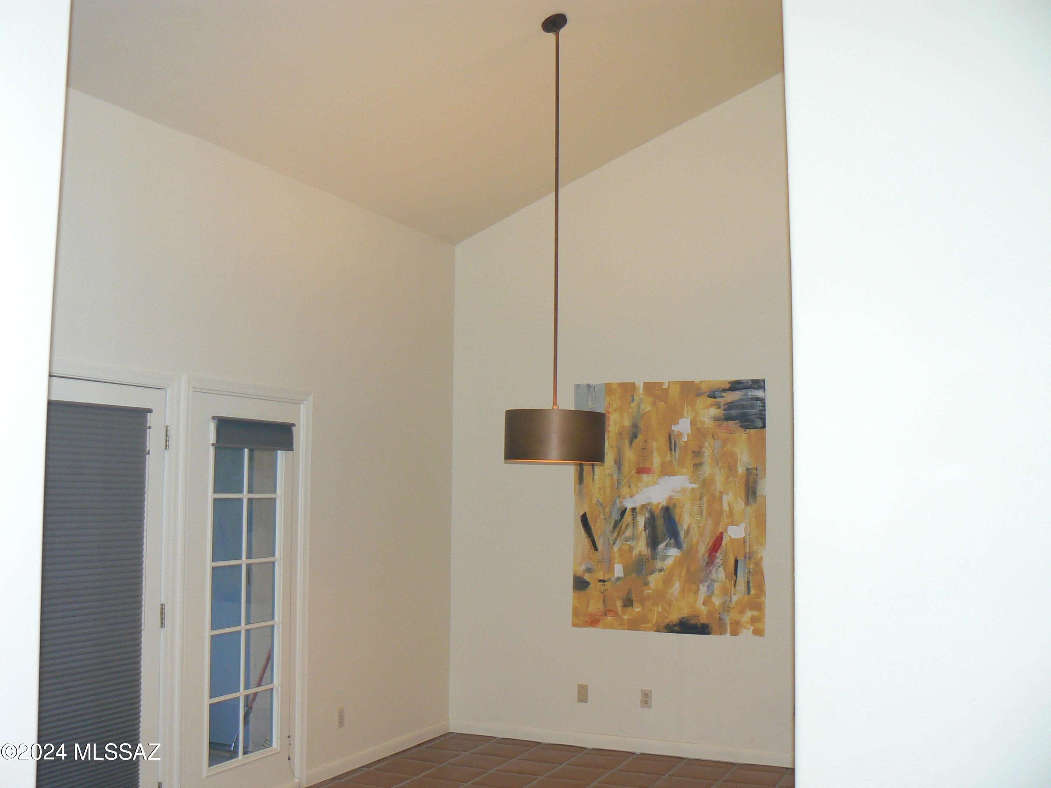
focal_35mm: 36
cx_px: 526
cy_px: 394
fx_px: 1093
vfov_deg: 39.7
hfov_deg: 51.4
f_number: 2.8
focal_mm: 6
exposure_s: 1/30
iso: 125
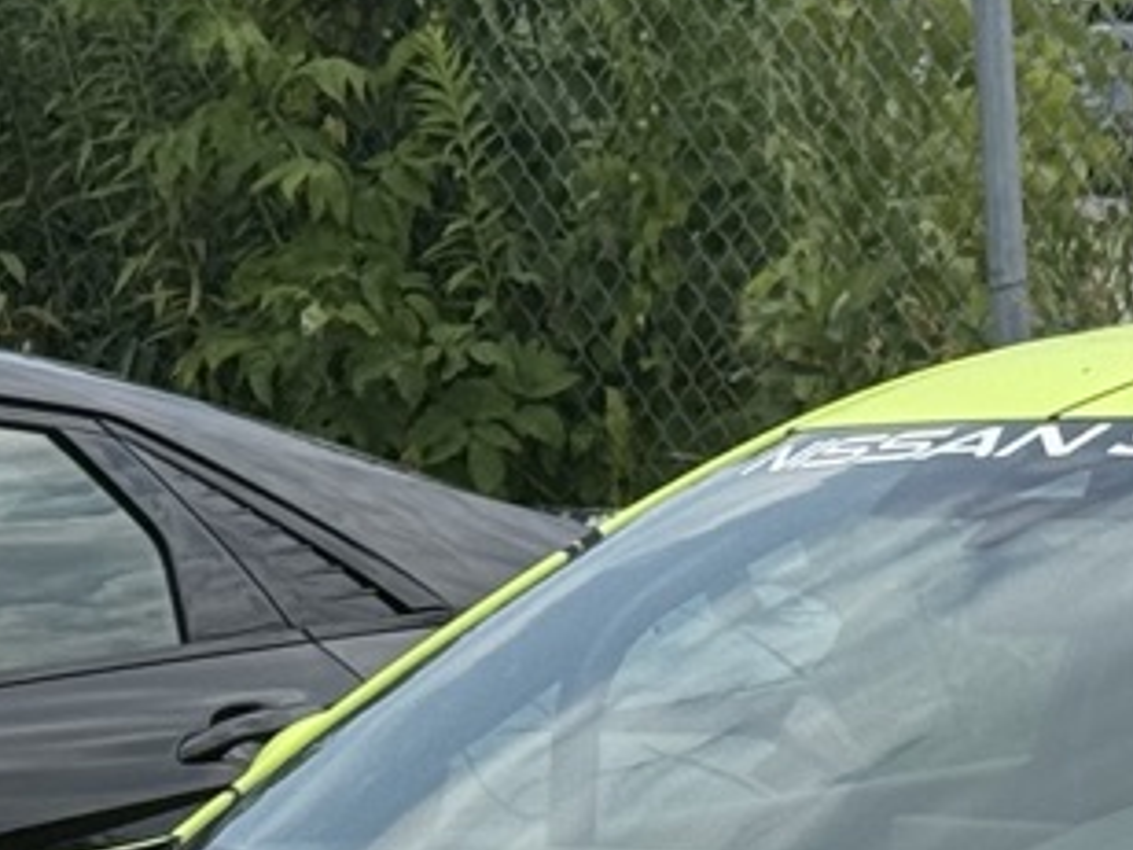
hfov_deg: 7.9
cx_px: 1192
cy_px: 1211
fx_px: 8150
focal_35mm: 249
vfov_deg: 5.9
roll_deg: +2.3
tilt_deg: -6.0
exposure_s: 1/3534
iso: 64
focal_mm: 6.76
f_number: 1.78
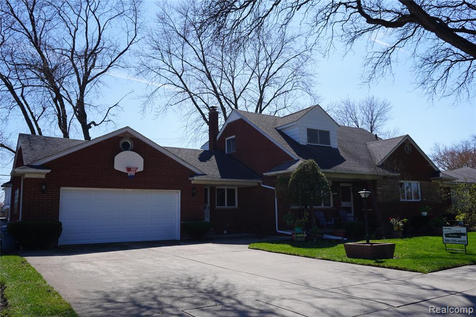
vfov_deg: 43.6
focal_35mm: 30
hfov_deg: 61.9
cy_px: 158
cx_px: 238
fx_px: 397
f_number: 5
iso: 100
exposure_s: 1/800
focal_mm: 20
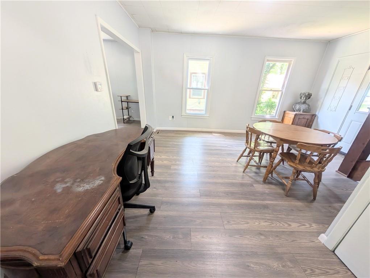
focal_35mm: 12
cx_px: 185
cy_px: 139
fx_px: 128
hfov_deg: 110.5
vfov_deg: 94.6
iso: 66
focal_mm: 2.02
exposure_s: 1/60
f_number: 1.7
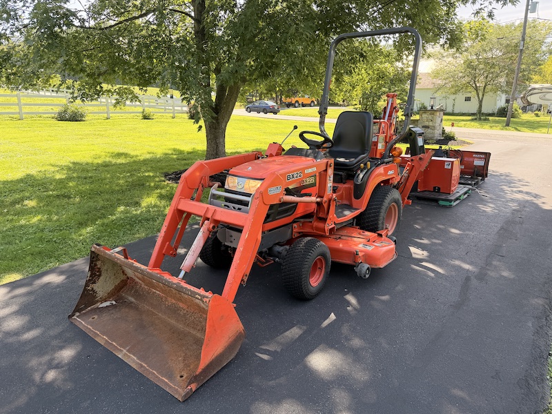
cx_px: 276
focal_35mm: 24
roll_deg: -0.6
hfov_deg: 71.6
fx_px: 383
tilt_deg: -8.2
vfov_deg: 56.8
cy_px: 207
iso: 100
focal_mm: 6.76
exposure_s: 1/637
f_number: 1.78
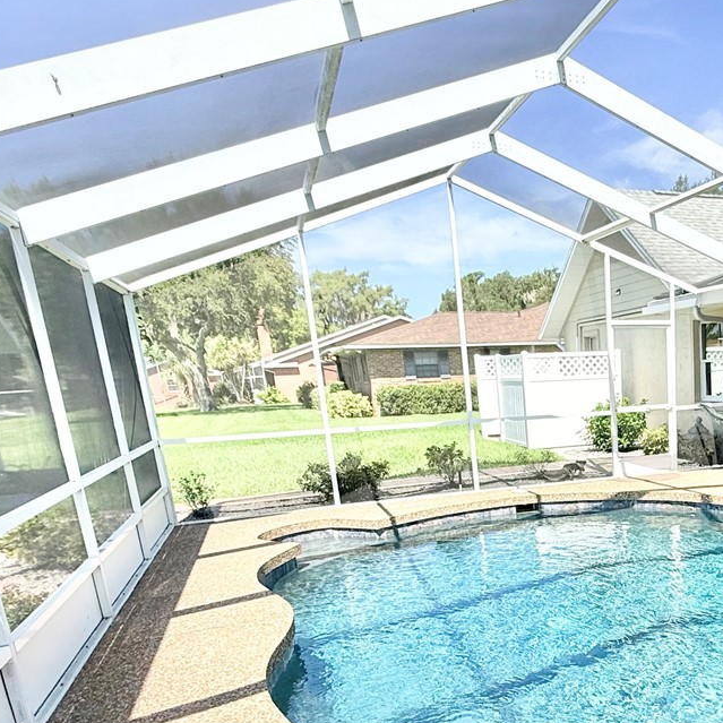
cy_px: 565
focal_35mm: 31
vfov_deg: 49.8
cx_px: 635
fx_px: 733
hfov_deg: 47.8
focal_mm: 2.22
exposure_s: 1/1001
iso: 50
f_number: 2.2
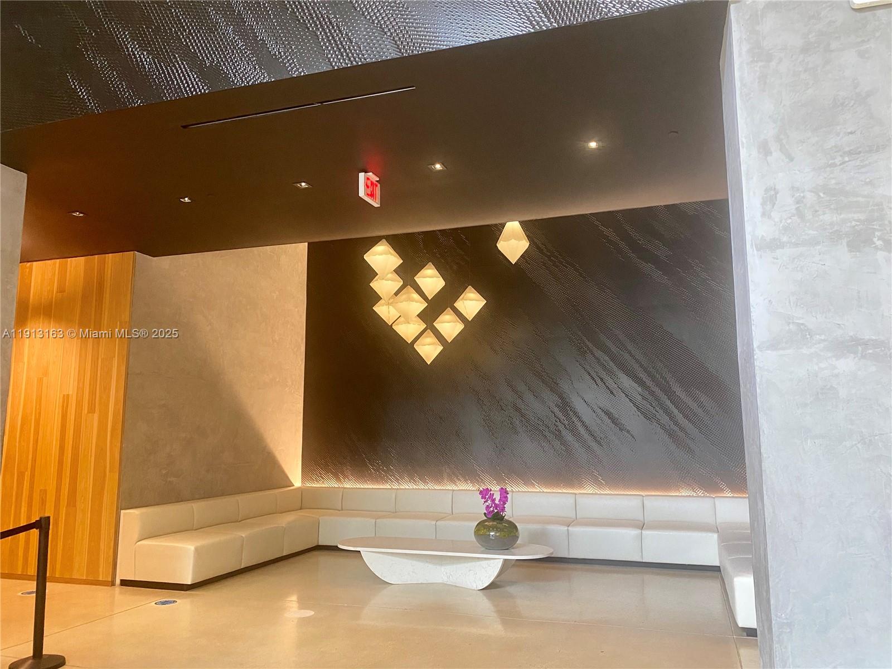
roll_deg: +0.1
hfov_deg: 67.3
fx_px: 670
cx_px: 446
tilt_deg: +6.9
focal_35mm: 26
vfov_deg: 53.1
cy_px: 334
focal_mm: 4.25
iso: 320
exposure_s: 1/60
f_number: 1.8
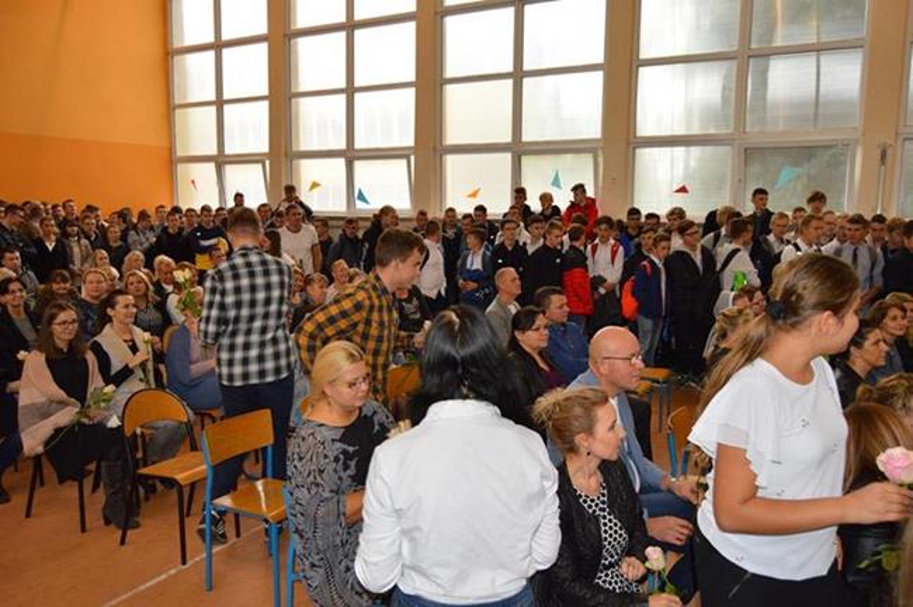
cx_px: 456
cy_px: 304
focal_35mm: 27
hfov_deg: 67.4
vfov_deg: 47.8
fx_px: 684
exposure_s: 1/125
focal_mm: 18
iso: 400
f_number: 3.5
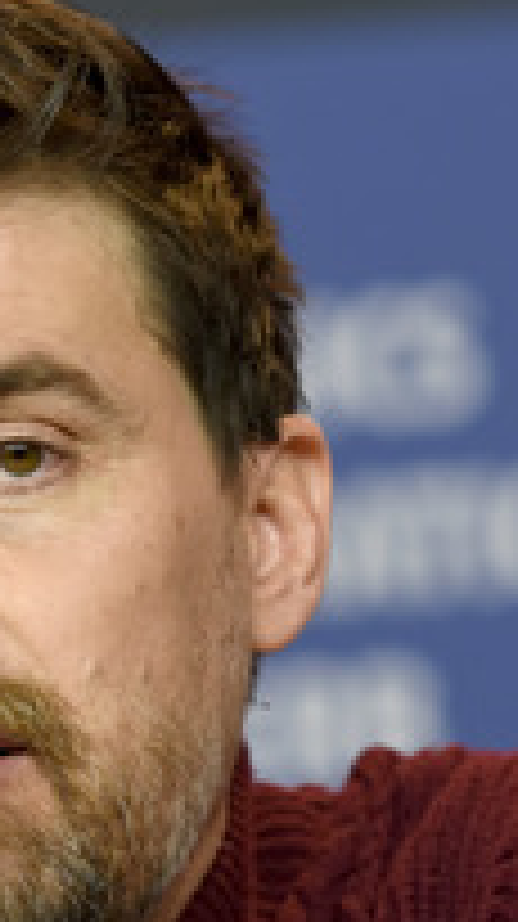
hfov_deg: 2.2
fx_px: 13556
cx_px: -155
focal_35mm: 554
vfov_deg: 3.9
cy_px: 540
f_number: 3.5
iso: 640
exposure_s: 1/400
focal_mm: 160
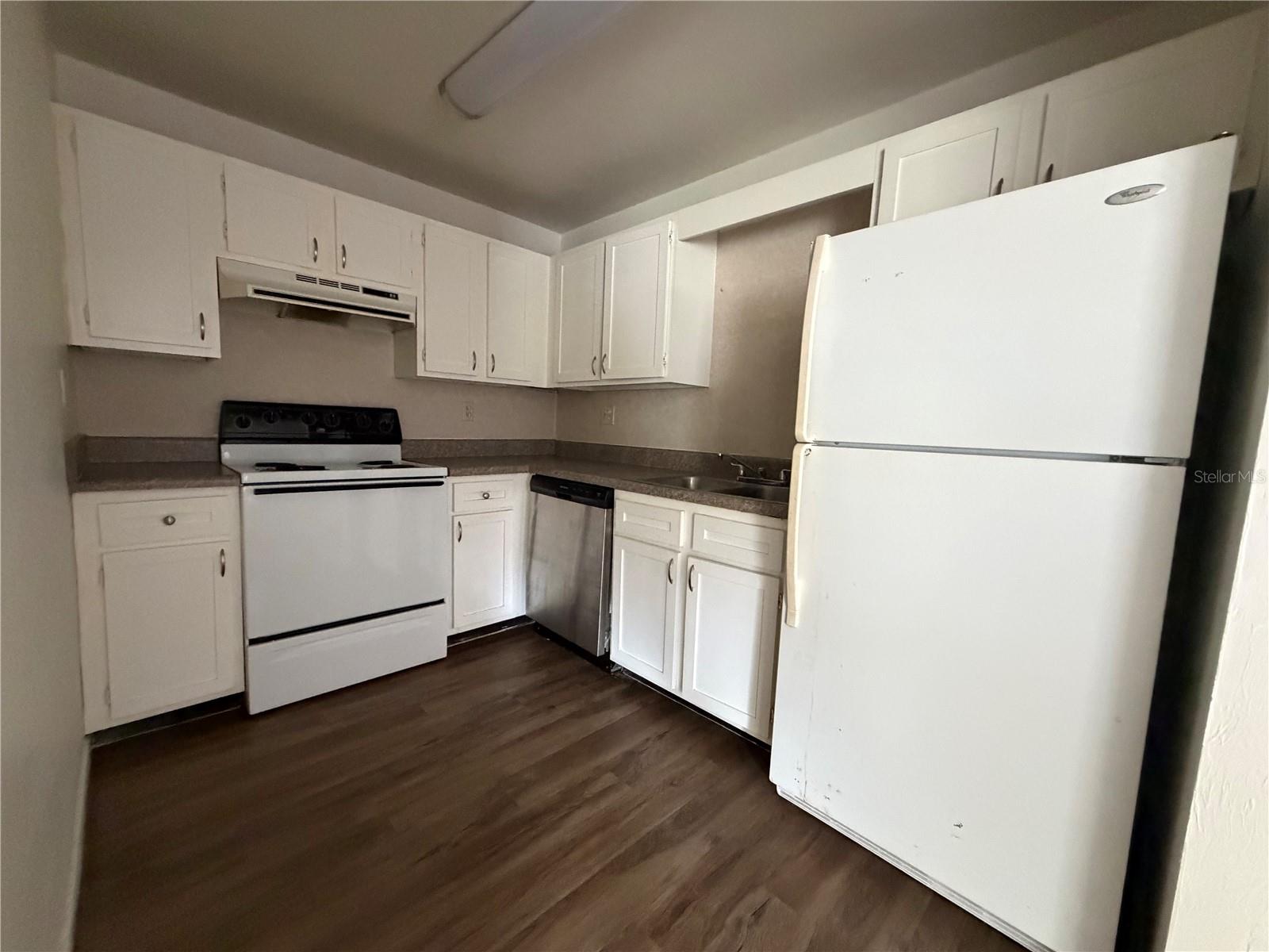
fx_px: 513
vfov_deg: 85.7
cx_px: 634
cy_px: 476
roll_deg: -2.6
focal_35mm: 14
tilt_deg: -5.3
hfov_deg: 102.1
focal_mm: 2.22
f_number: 2.2
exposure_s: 1/60
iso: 1000
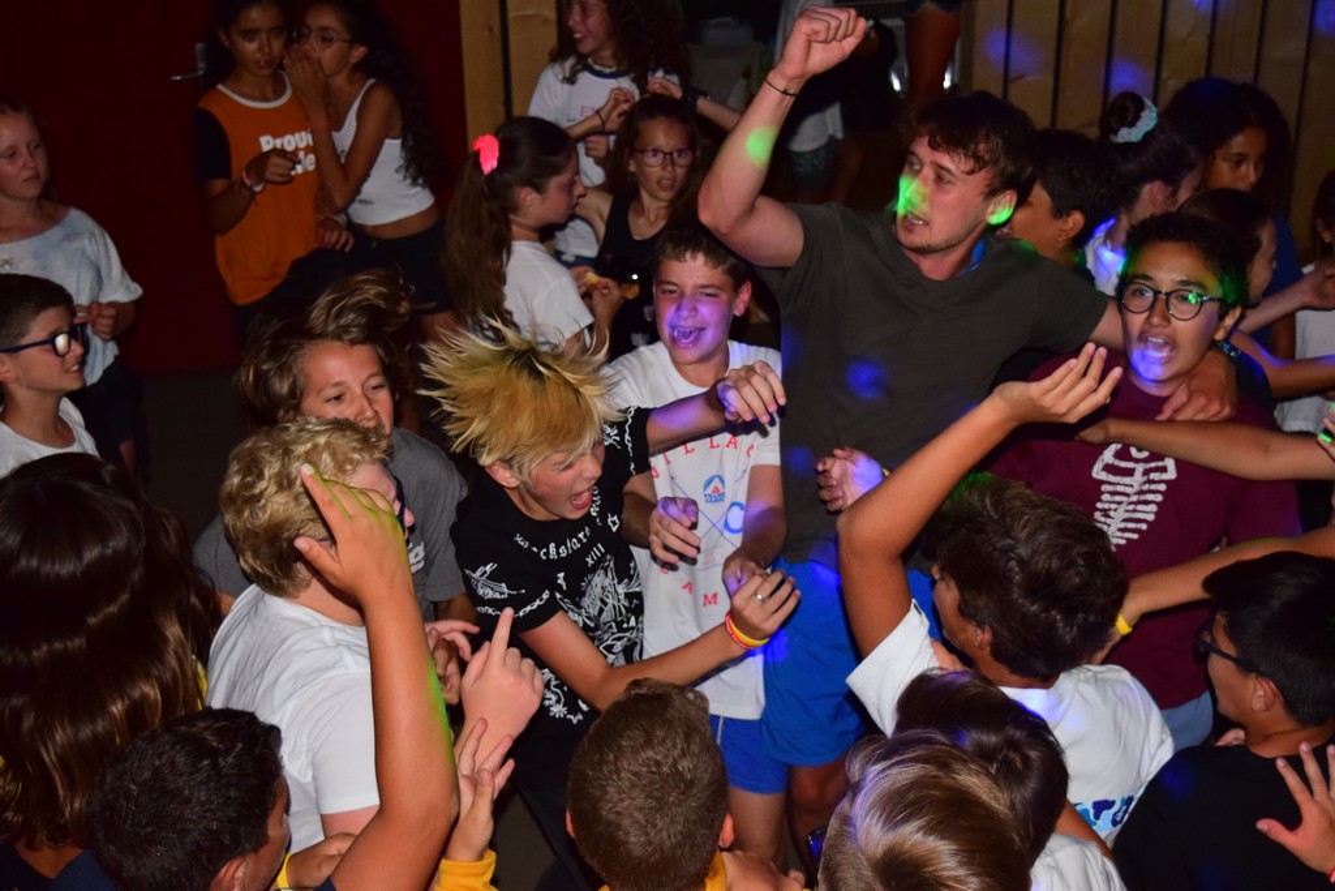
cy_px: 446
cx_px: 668
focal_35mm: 57
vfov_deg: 23.8
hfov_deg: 35.0
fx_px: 2114
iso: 1600
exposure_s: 1/200
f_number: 4.8
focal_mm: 38
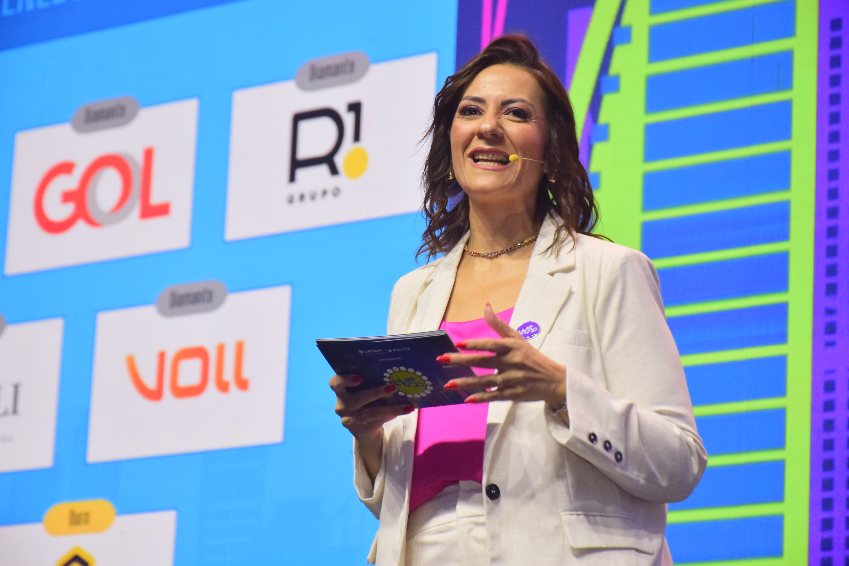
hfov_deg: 14.4
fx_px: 3361
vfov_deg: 9.6
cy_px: 283
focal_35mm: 142
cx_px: 424
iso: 1250
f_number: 7.1
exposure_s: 1/125
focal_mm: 95
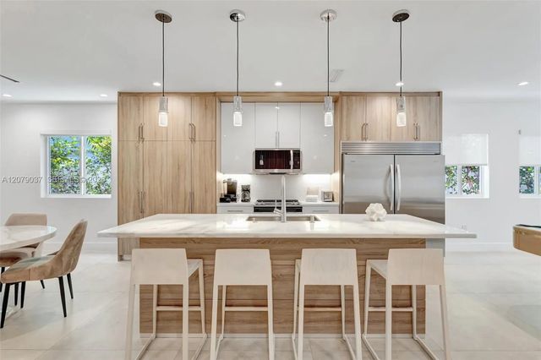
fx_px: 255
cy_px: 180
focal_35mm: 17
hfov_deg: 93.3
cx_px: 270
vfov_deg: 70.4
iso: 400
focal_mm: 17
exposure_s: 1/4
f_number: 8
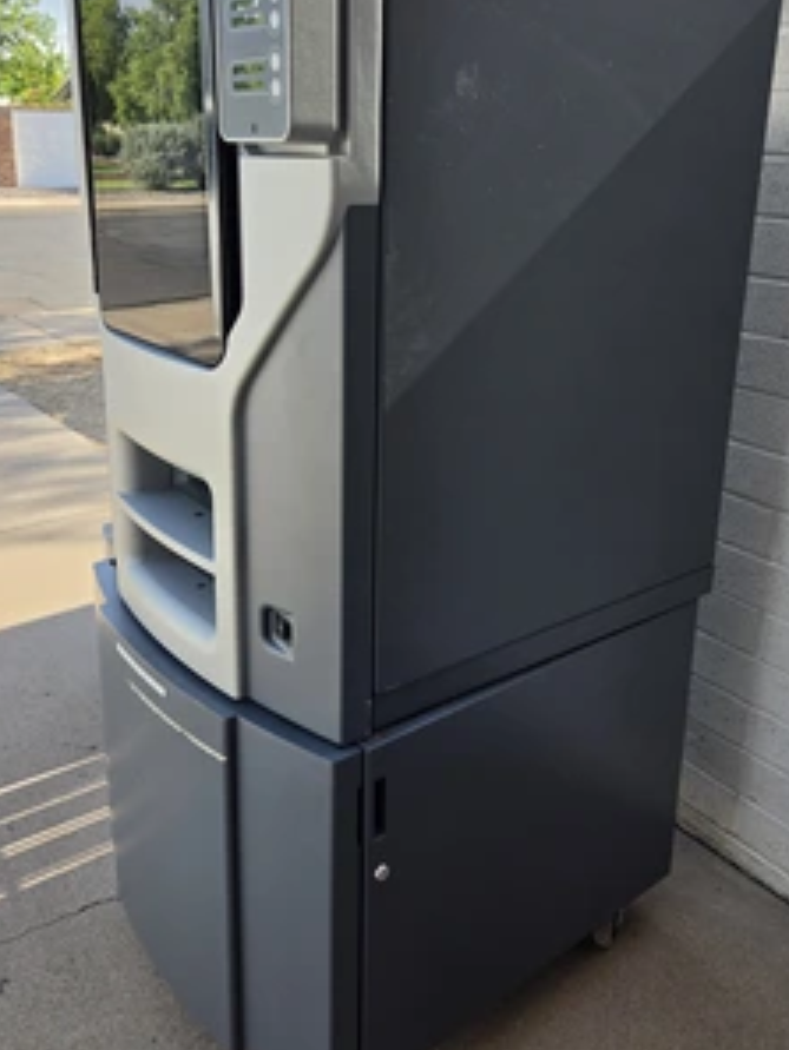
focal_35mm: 31
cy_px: 414
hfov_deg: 45.5
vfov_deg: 57.8
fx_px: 941
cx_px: 379
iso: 80
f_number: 1.8
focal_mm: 5.4
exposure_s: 1/2679
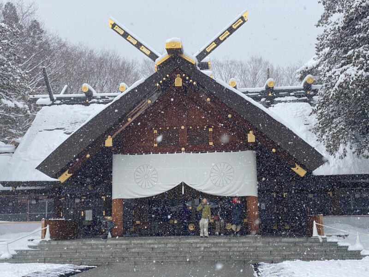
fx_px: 554
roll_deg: +1.0
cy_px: 138
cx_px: 184
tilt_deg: +9.0
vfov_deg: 28.0
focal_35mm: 52
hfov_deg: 36.8
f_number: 2
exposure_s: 1/592
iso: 20
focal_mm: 6
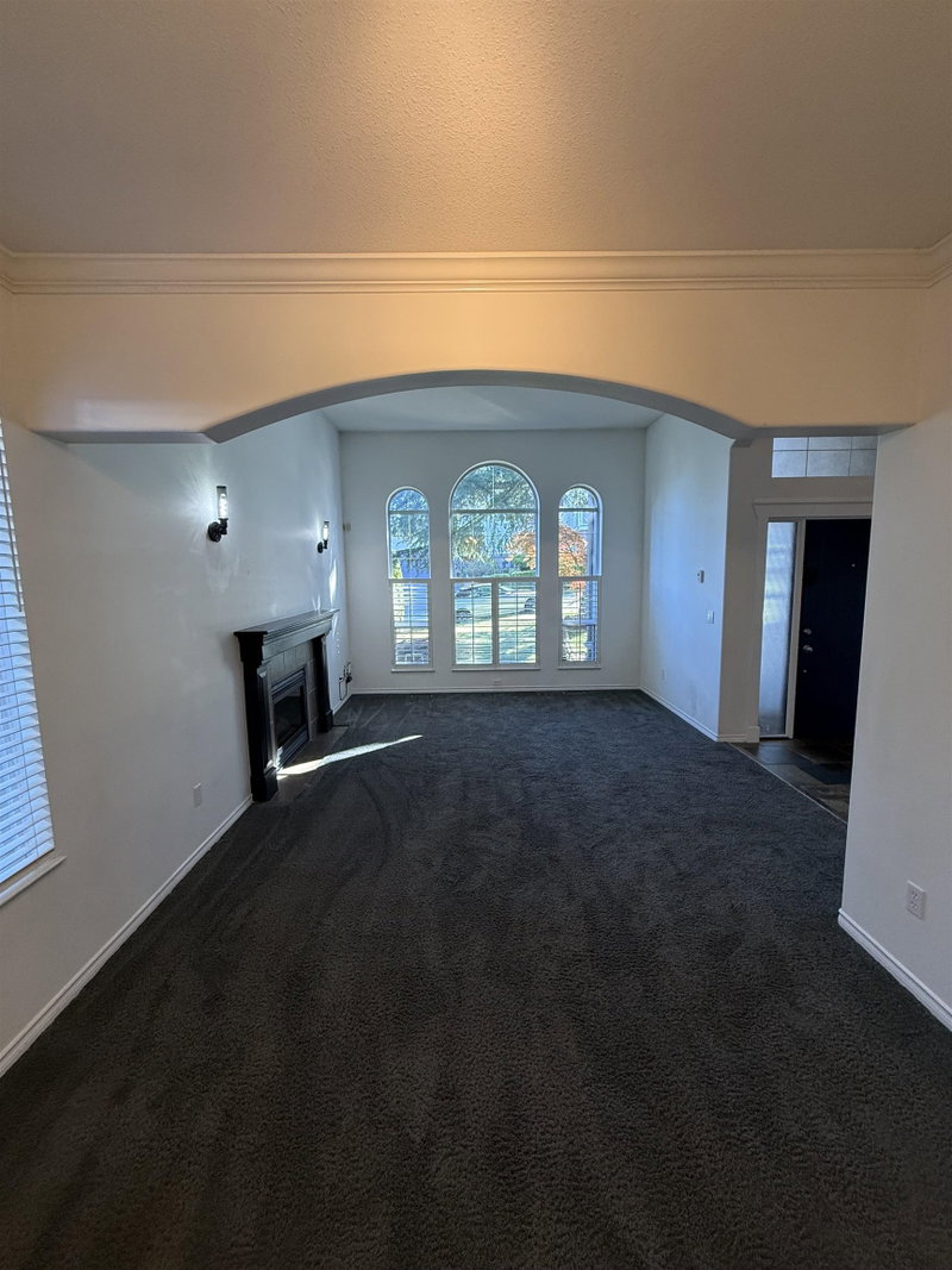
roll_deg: +0.4
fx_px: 513
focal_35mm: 14
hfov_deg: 85.7
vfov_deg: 102.1
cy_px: 635
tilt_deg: -6.4
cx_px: 476
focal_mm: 2.22
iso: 250
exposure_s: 1/120
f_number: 2.2
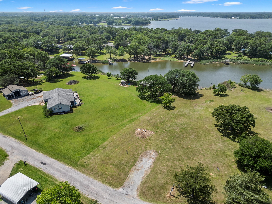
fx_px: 189
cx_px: 136
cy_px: 102
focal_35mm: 24
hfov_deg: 71.6
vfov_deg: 56.8
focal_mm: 6.72
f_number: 1.7
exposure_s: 1/2500
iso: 130
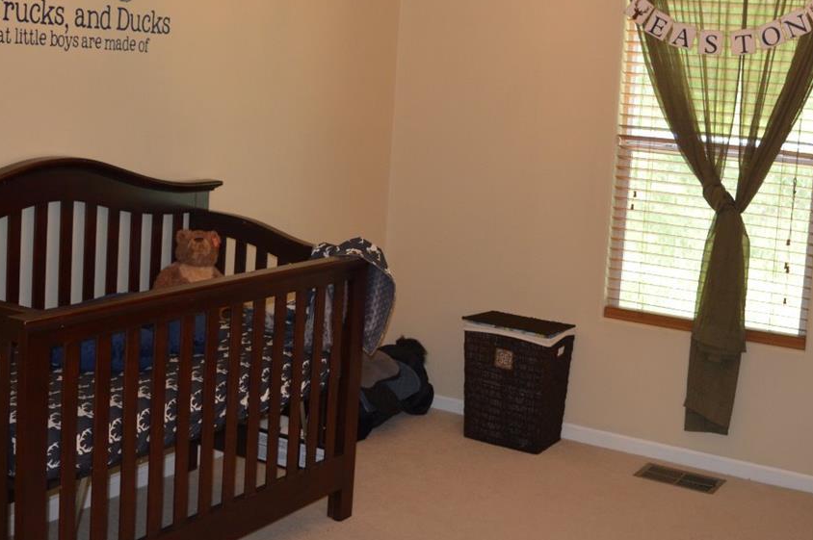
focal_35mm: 48
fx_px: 1083
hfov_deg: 41.0
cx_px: 486
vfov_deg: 27.8
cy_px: 180
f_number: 3.5
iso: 500
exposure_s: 1/60
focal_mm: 18
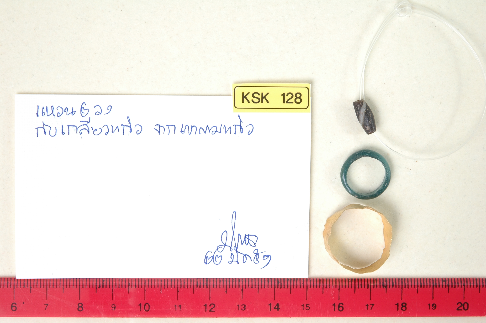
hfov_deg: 22.6
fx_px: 1214
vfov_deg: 15.2
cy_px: 162
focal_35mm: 90
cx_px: 243
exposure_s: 1/60
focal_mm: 60
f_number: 25
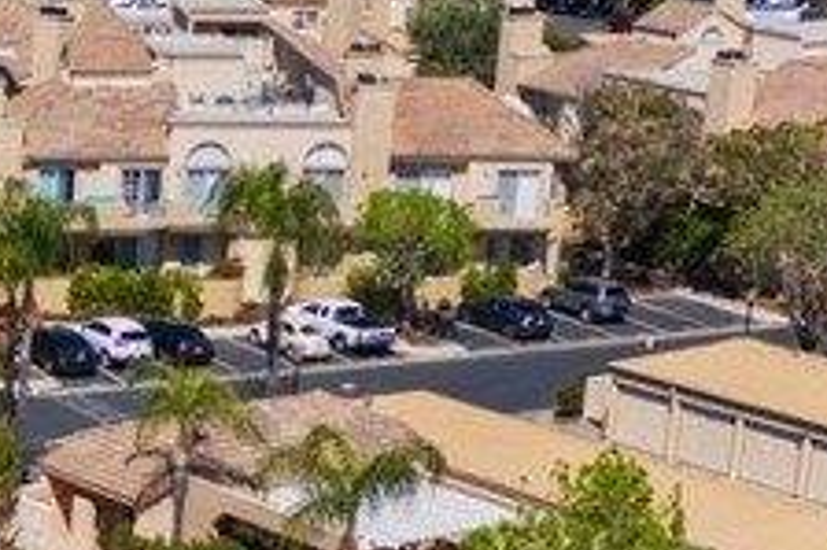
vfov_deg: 10.5
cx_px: -532
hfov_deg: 14.6
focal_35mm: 128
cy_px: 716
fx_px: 2938
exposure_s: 1/1600
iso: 100
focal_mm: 10.26
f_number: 2.8
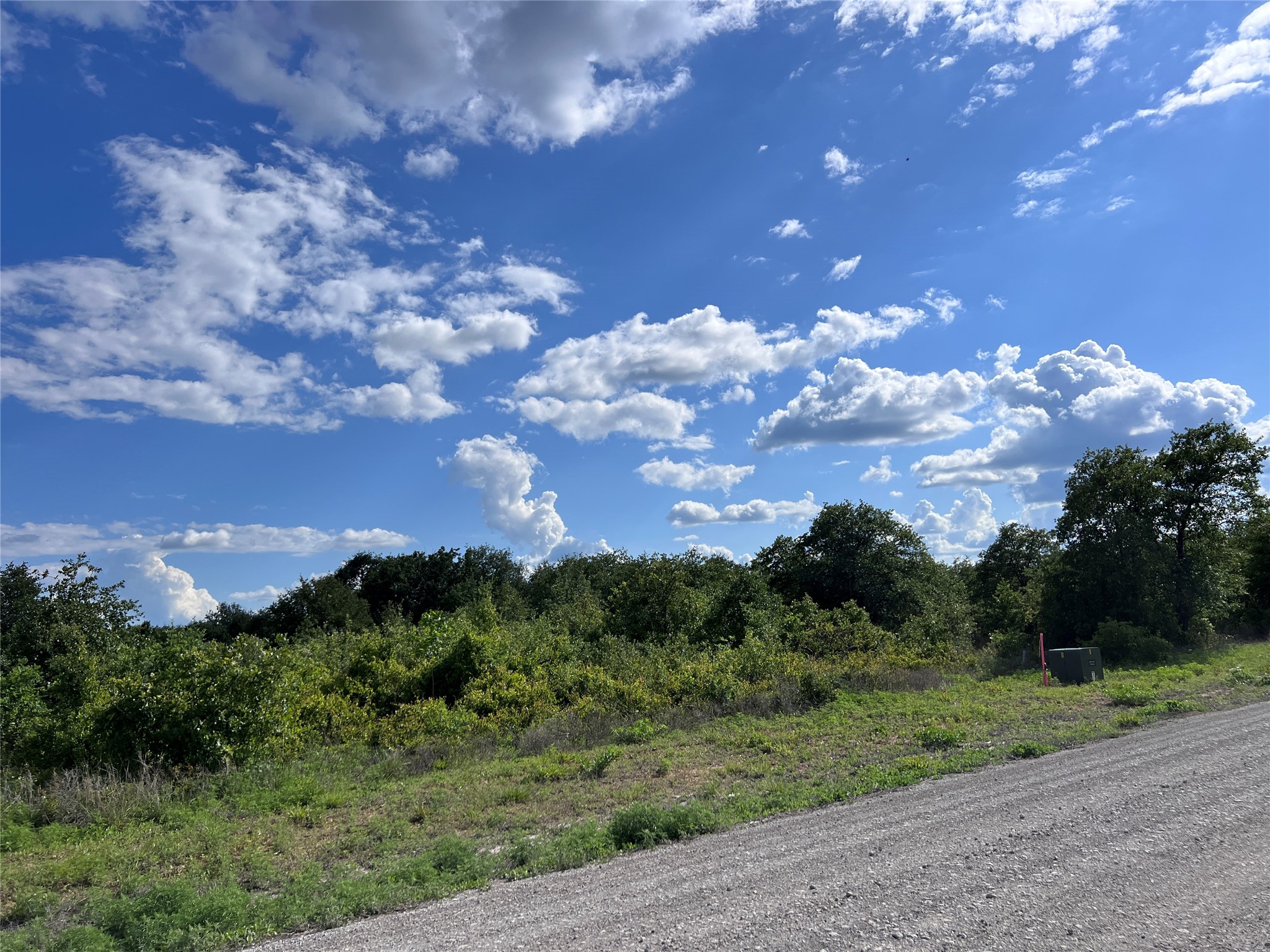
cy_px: 476
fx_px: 954
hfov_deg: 67.3
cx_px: 635
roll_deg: +4.2
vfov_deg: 53.1
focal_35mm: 26
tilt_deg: +8.6
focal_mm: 5.7
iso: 50
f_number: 1.5
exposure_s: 1/11364
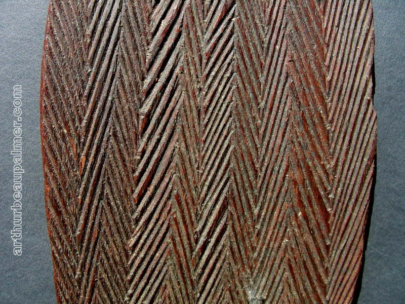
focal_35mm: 38
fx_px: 445
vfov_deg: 37.7
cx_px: 202
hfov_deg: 49.0
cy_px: 152
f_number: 4
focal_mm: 6.3
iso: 50
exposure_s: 1/263
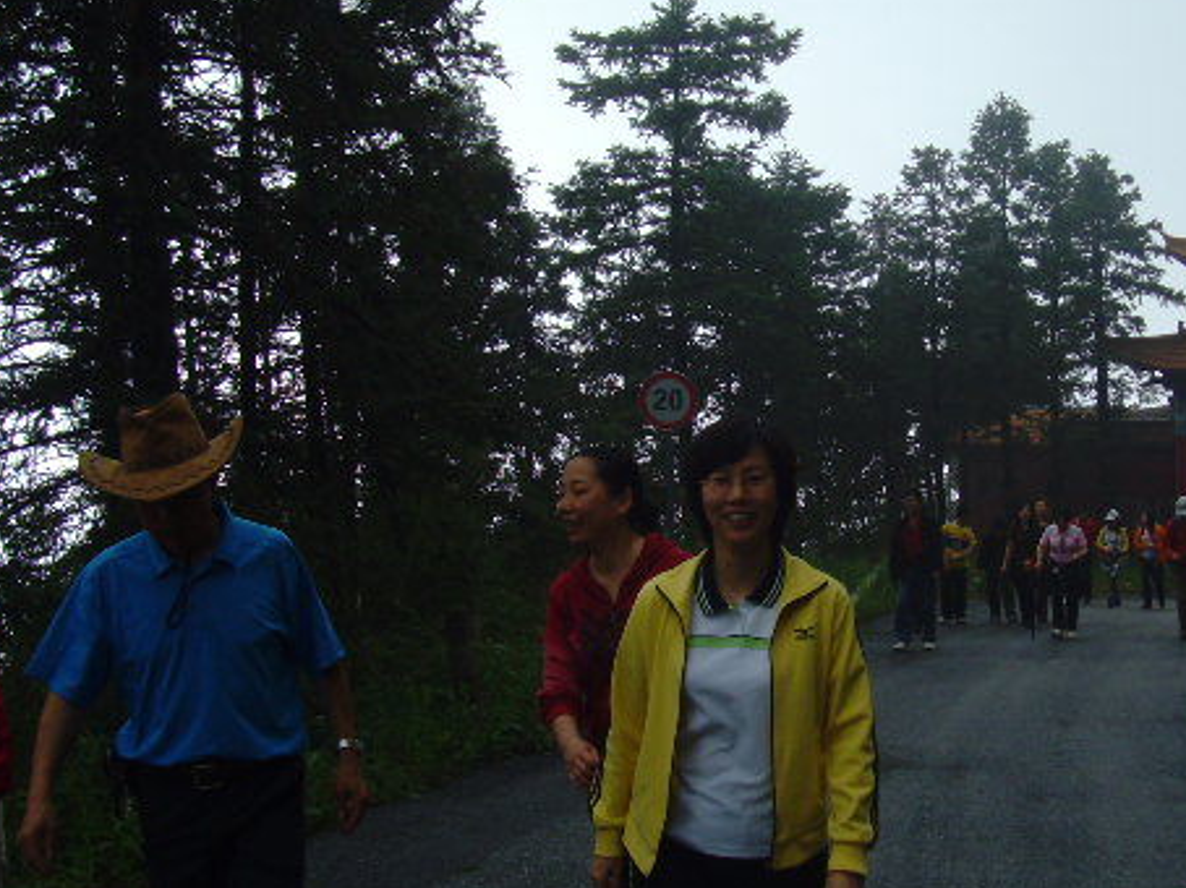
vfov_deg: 26.5
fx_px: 1883
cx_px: 797
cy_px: 462
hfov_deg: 34.6
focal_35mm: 55
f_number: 3.5
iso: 80
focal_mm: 6.6
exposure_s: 1/250
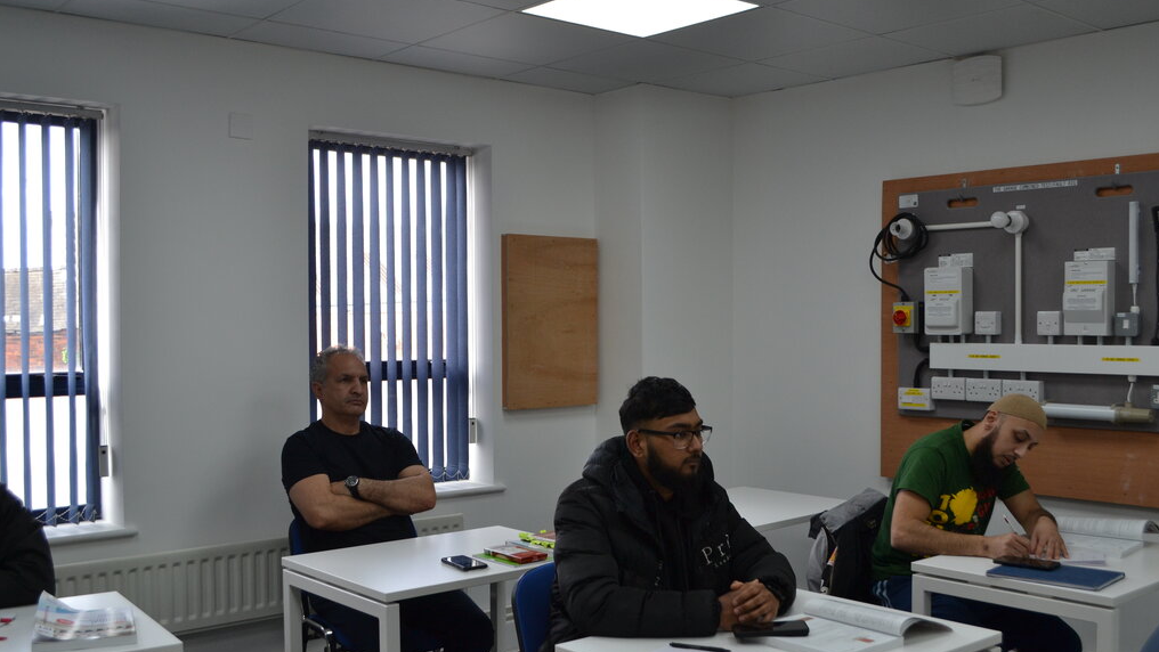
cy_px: 345
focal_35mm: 38
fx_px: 1168
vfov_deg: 31.2
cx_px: 582
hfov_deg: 52.8
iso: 320
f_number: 5.6
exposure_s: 1/125
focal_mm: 24
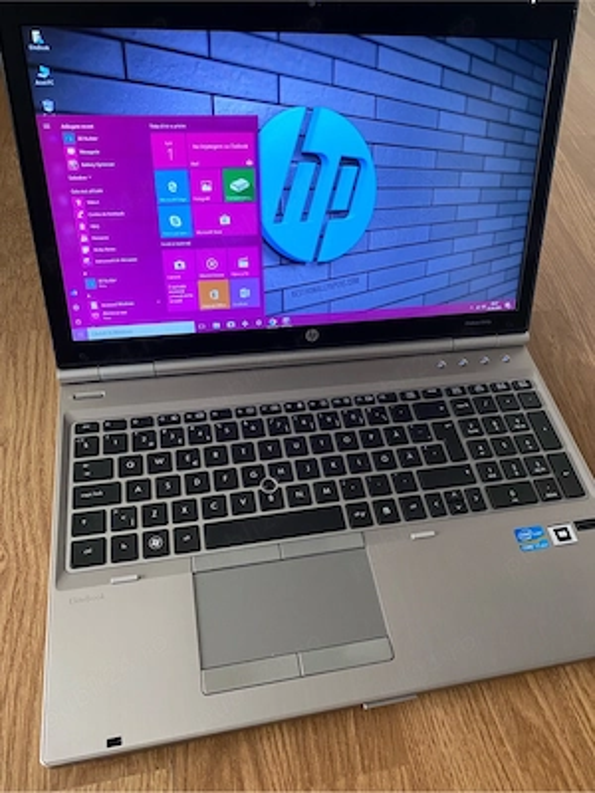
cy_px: 396
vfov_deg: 67.3
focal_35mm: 26
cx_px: 298
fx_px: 596
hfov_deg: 53.1
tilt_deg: -51.9
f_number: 1.8
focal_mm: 4.25
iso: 320
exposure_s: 1/60
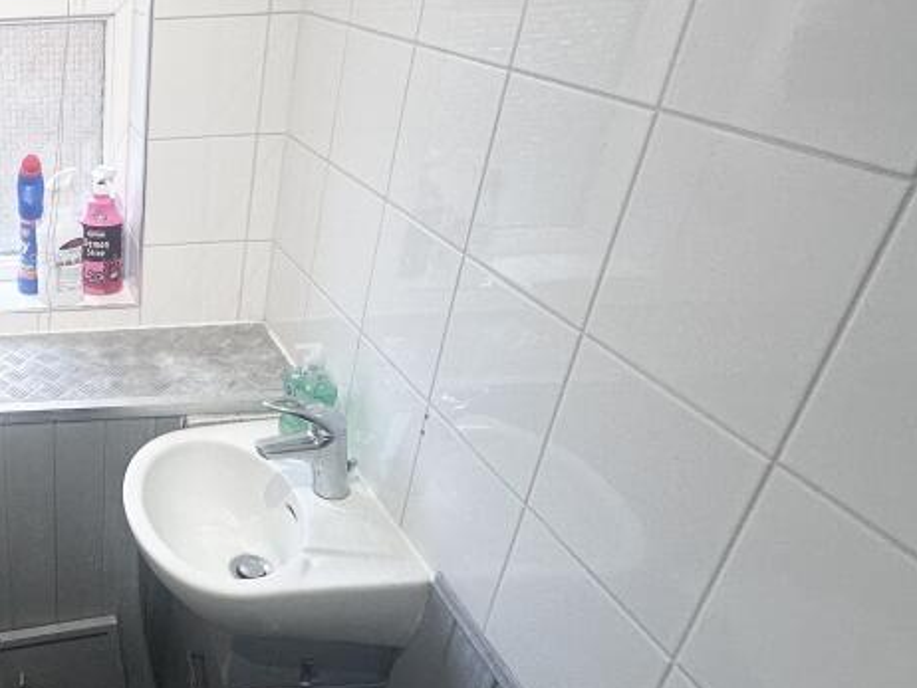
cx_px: -4
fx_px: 822
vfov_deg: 45.5
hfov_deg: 48.0
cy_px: 349
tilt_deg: -28.1
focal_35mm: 31
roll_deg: +2.0
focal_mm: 2.22
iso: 100
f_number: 2.2
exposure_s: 1/100
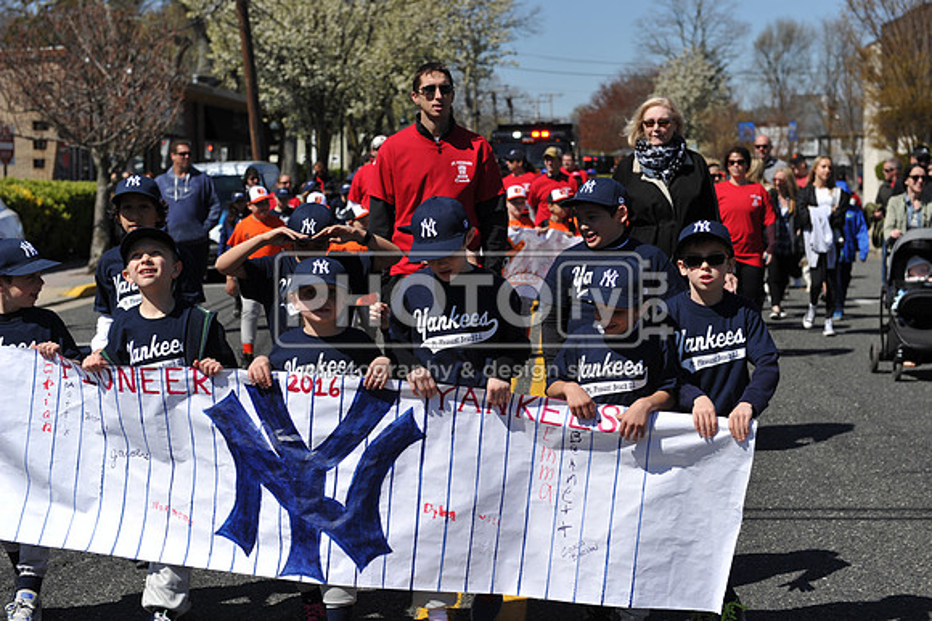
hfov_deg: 28.9
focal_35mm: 70
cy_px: 310
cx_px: 466
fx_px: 1811
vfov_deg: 19.4
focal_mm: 70
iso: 200
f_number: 5
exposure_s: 1/1600
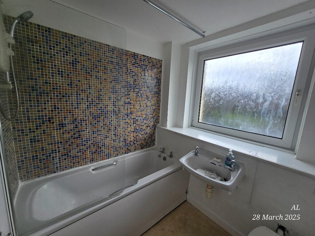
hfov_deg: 106.2
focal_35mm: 13
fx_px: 118
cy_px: 118
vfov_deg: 89.9
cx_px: 158
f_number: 2.2
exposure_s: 1/359
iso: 80
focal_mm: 2.2
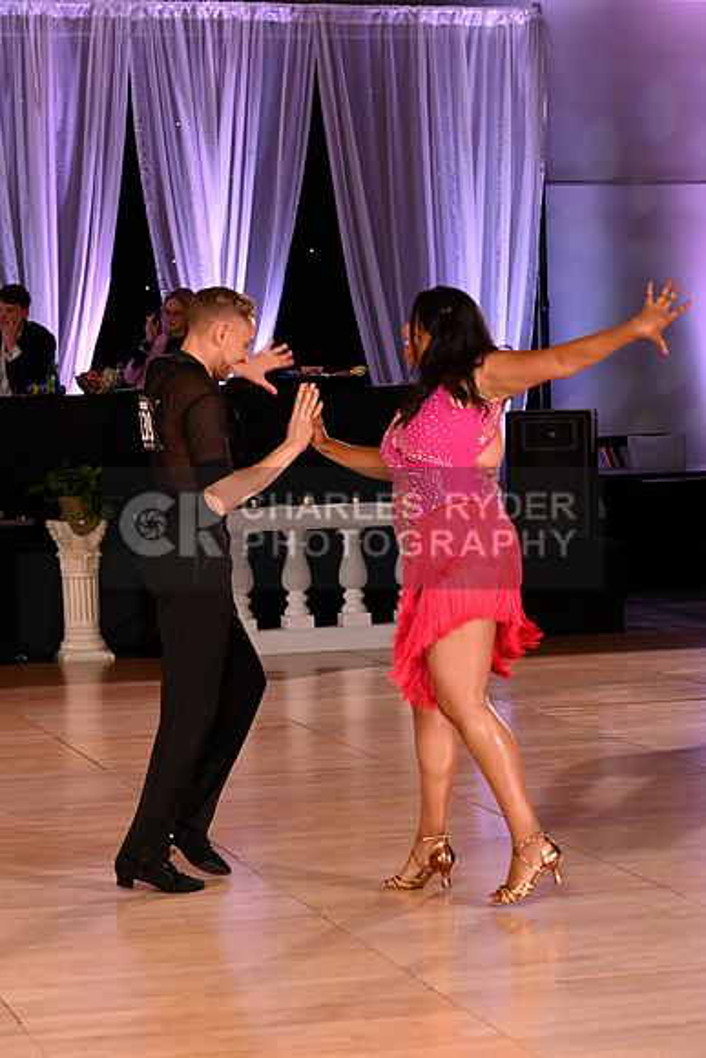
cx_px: 353
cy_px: 529
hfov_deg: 13.7
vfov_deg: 20.4
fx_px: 2940
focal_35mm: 100
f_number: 5
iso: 2000
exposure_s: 1/200
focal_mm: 100
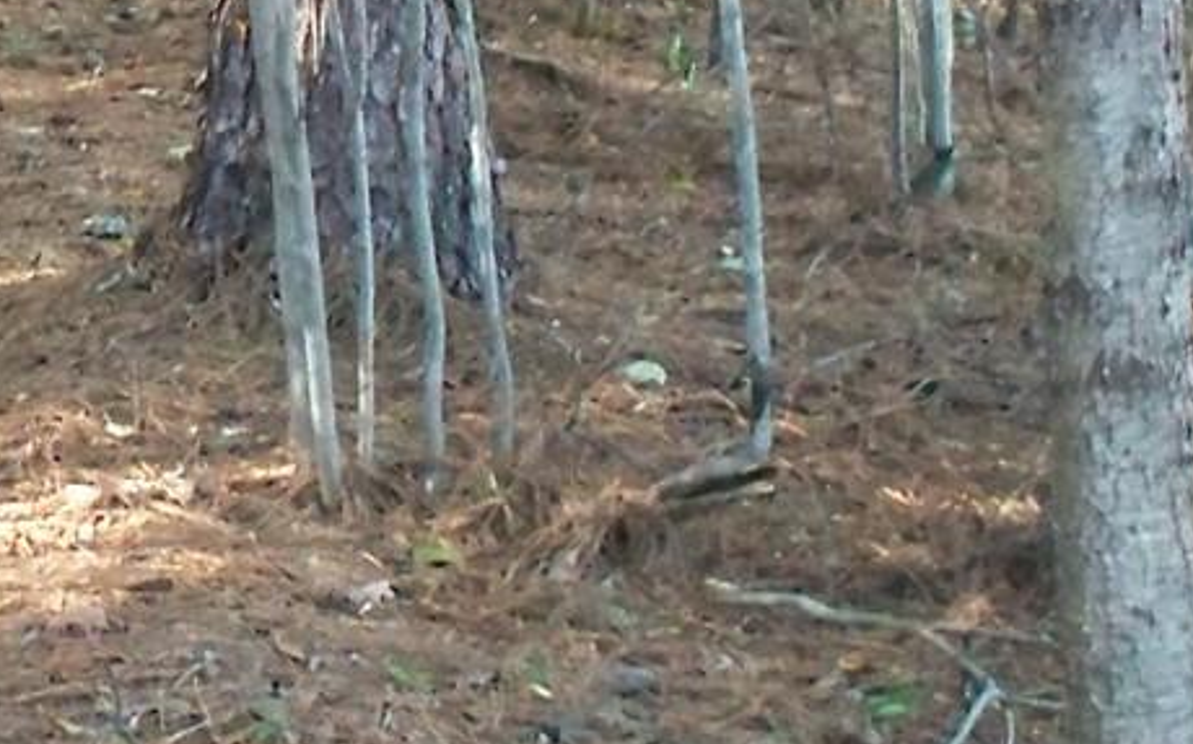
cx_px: -643
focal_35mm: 170
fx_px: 5525
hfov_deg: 11.7
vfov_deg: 7.6
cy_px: -241
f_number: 2.8
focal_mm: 7.54
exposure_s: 1/30
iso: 400
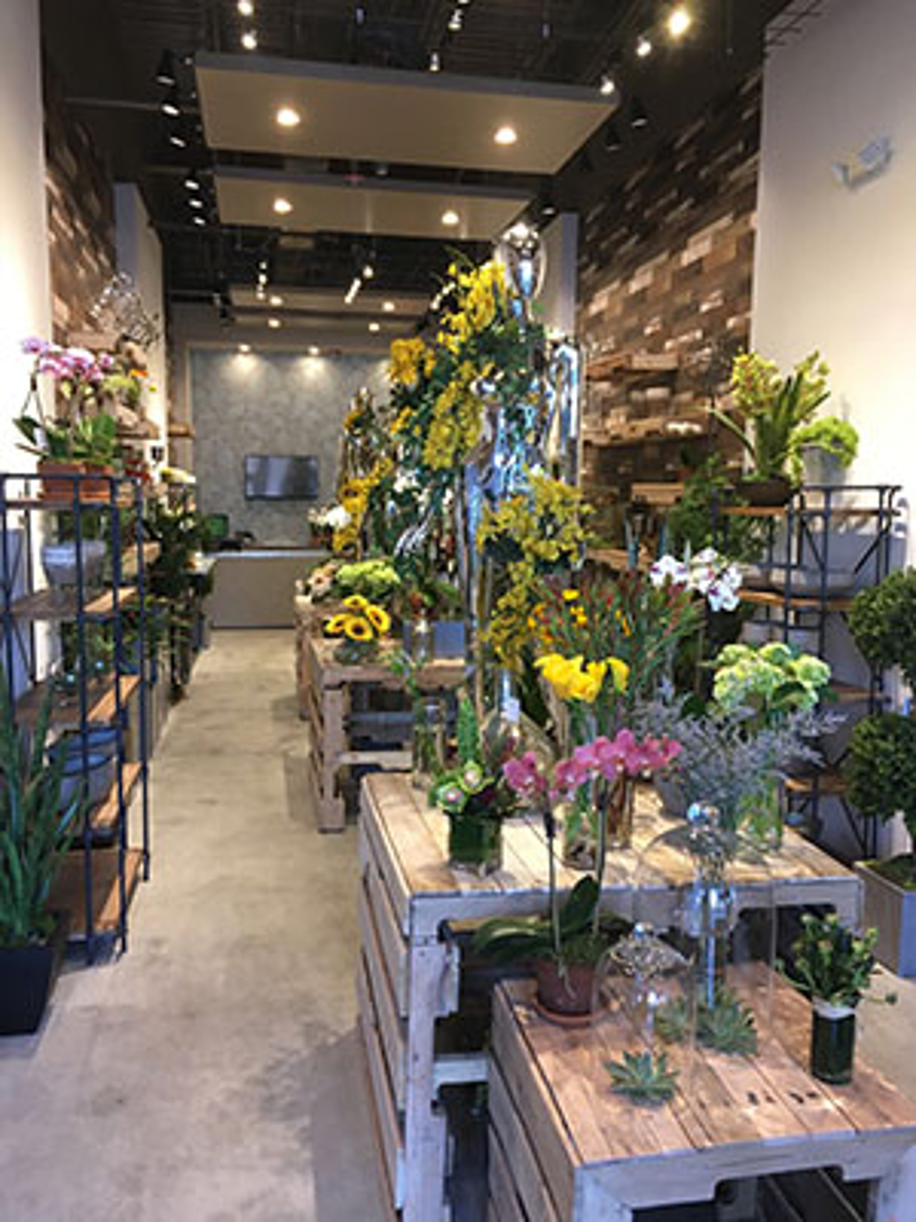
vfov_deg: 61.7
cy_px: 611
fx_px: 1023
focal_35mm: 29
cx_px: 458
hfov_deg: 48.2
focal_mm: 4.15
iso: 80
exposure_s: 1/30
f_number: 2.2
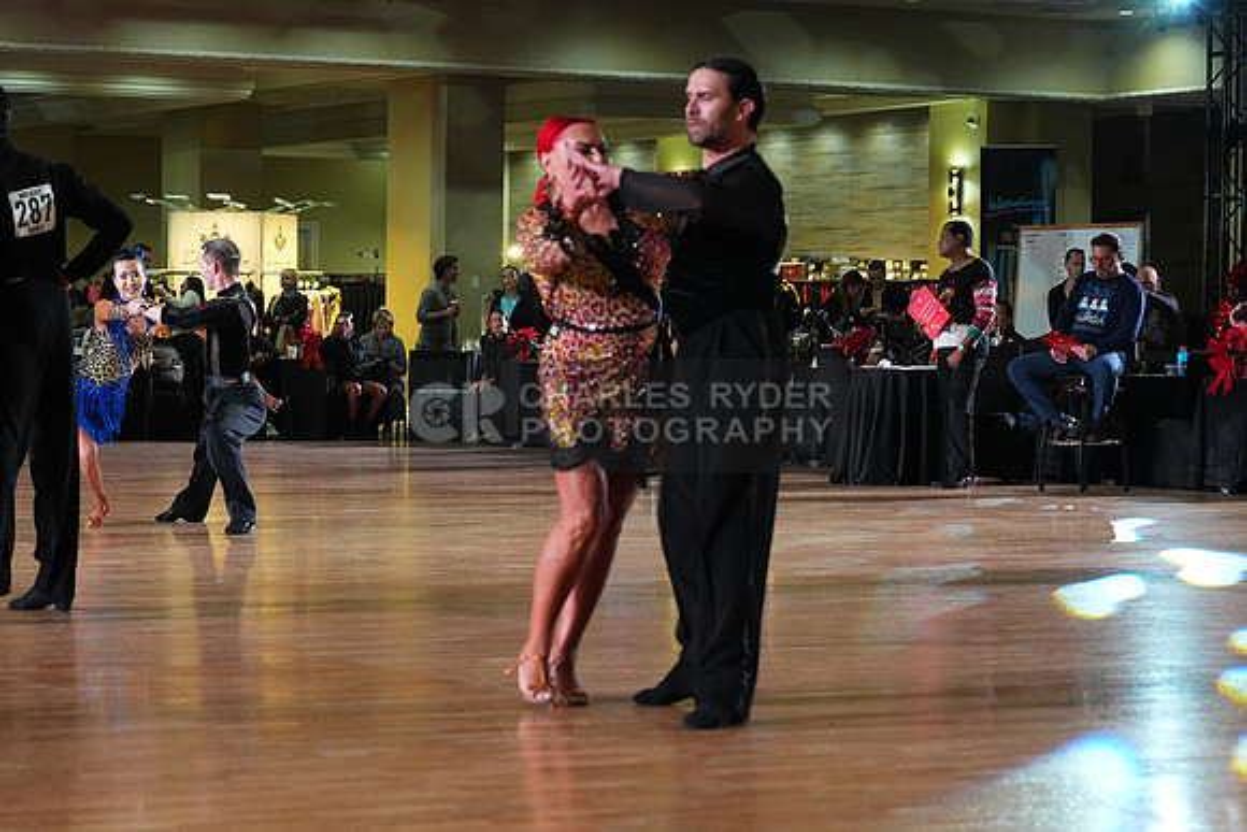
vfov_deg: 13.4
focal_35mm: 102
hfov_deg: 20.0
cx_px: 624
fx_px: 3534
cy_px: 416
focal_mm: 102
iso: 8000
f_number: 5.6
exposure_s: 1/400
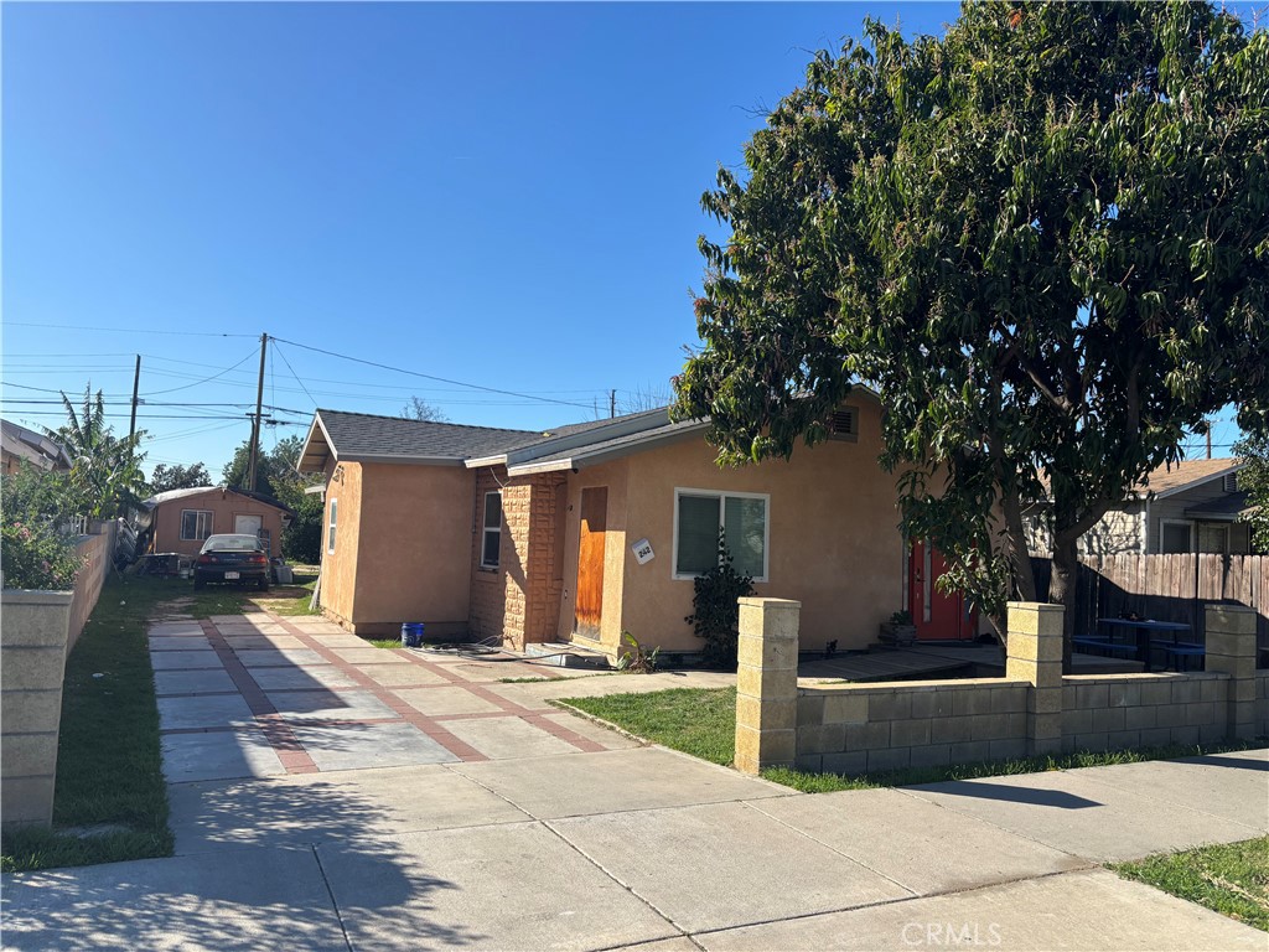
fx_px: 953
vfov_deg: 53.1
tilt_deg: +2.3
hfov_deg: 67.3
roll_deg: -2.6
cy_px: 476
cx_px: 634
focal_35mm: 26
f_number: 1.6
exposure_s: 1/2857
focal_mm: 5.96
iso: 50
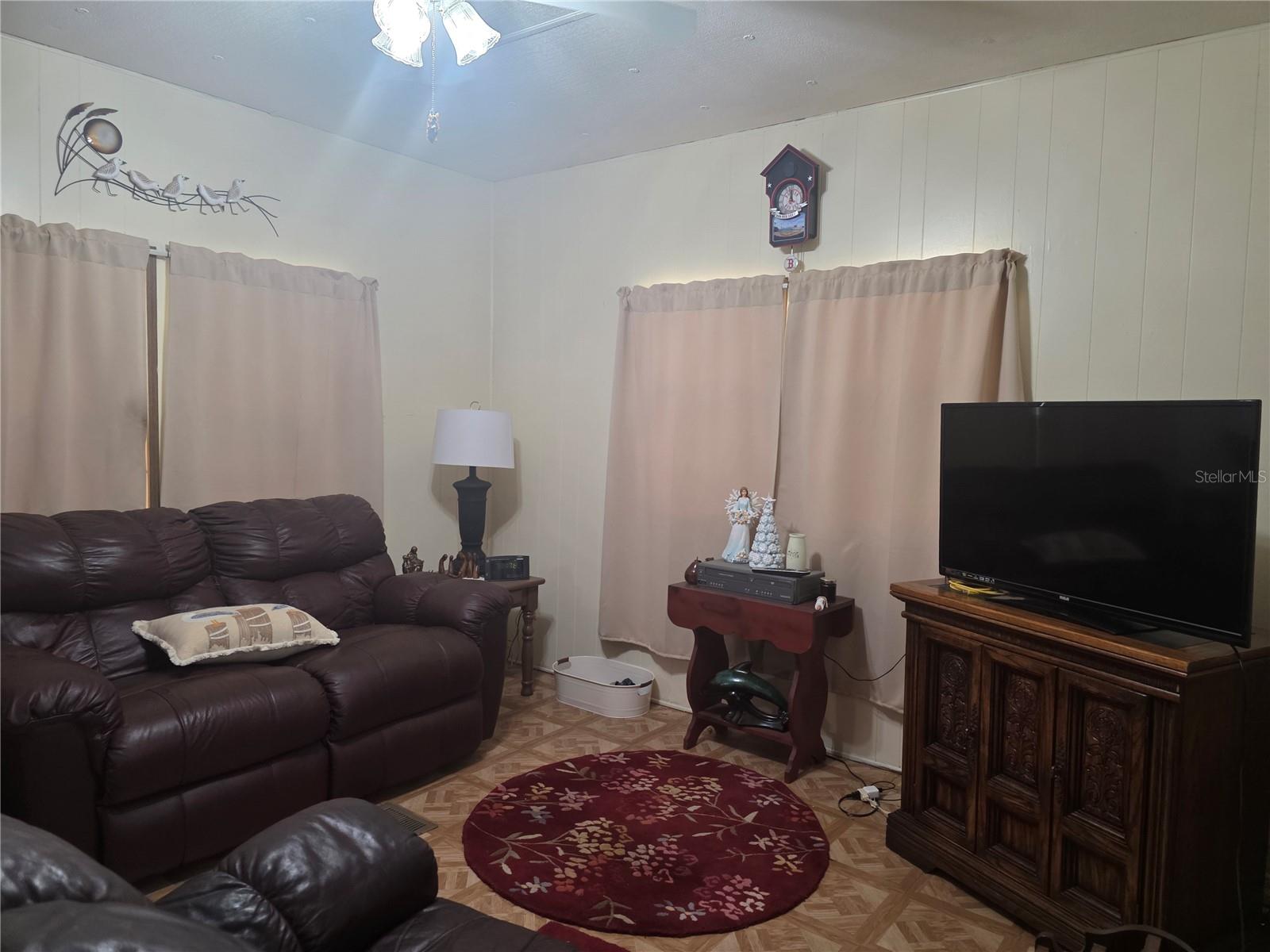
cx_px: 635
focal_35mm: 23
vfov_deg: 58.9
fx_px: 844
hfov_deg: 73.9
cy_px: 476
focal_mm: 6.3
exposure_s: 1/120
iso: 320
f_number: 1.7
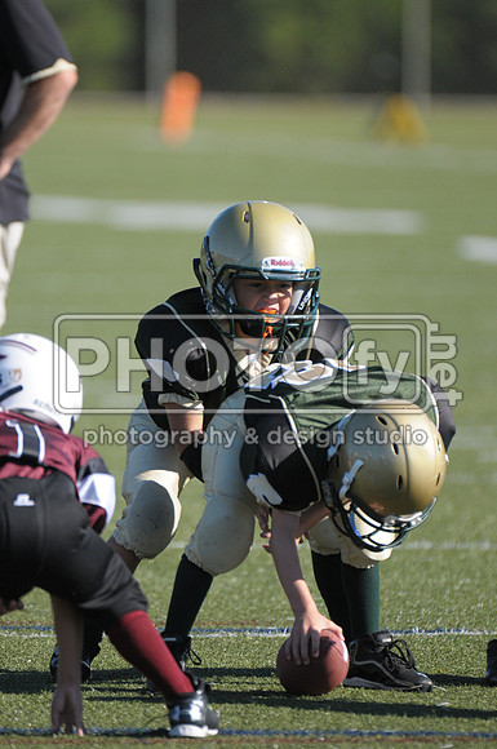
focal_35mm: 600
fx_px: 12461
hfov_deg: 2.3
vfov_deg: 3.4
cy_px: 374
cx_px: 248
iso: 640
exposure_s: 1/3200
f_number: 4
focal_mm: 400
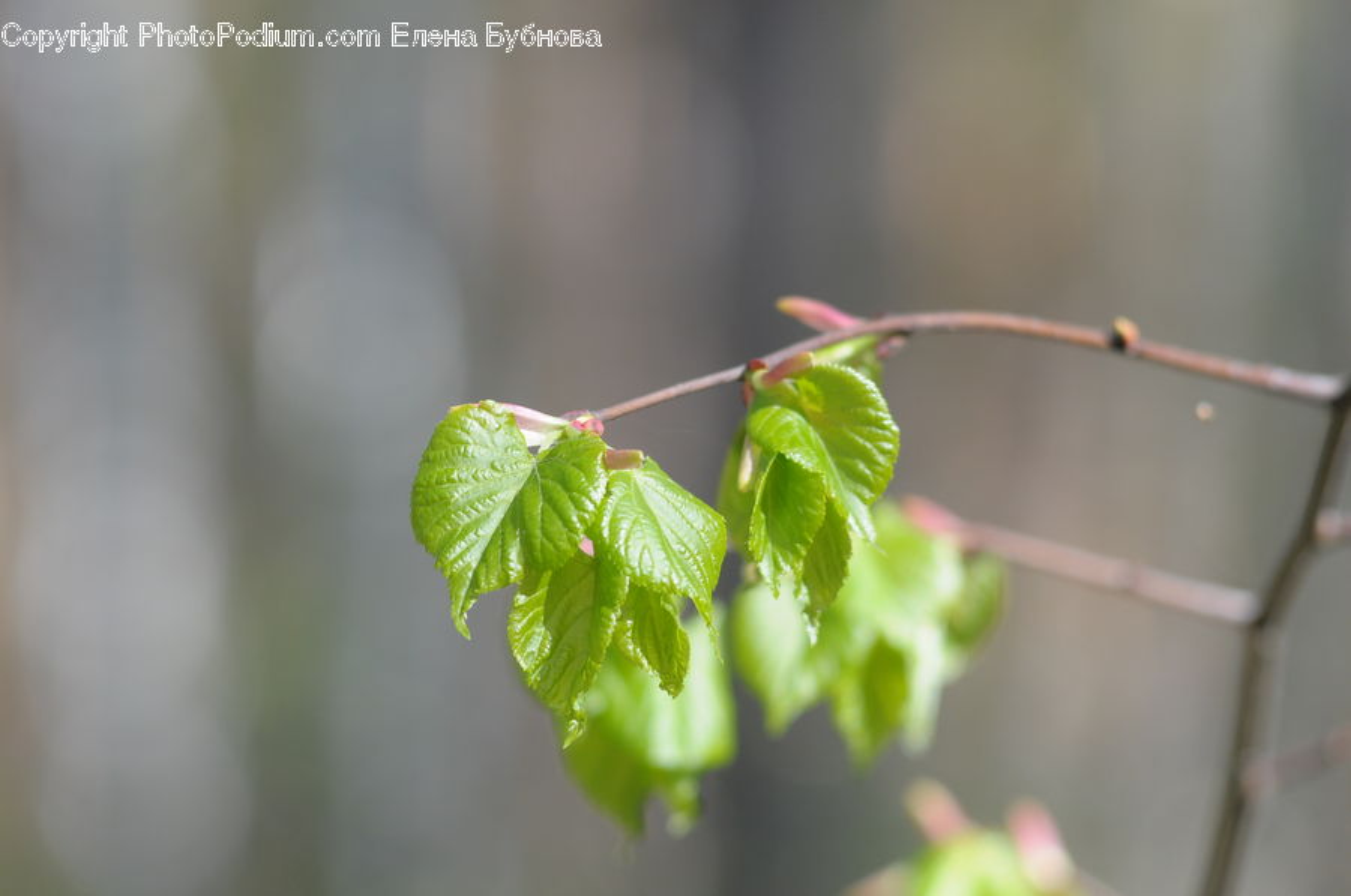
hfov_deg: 10.2
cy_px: 448
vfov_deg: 6.8
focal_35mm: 202
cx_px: 676
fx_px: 7587
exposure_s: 1/500
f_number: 3.5
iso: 320
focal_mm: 135
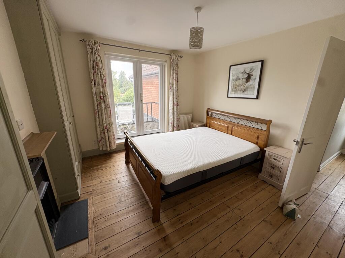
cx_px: 172
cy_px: 129
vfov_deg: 85.7
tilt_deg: -16.0
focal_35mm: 14
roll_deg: -0.5
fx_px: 140
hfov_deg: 102.1
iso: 50
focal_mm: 2.22
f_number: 2.2
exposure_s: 1/99
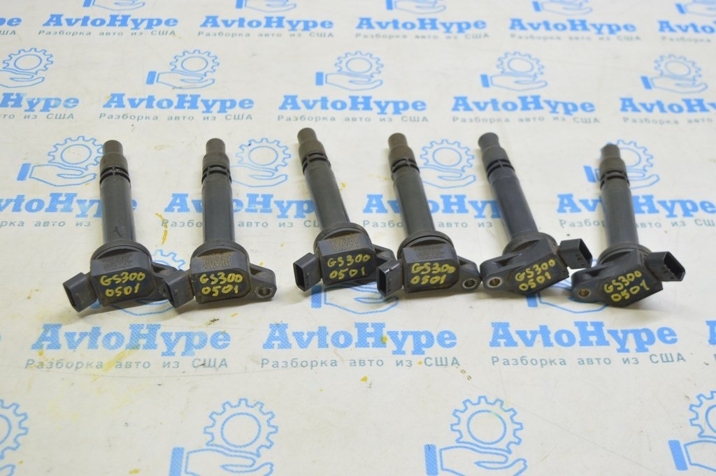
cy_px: 238
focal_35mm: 42
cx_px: 358
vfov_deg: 31.8
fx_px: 835
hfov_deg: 46.4
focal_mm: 28
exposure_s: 1/20
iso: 400
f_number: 5.6
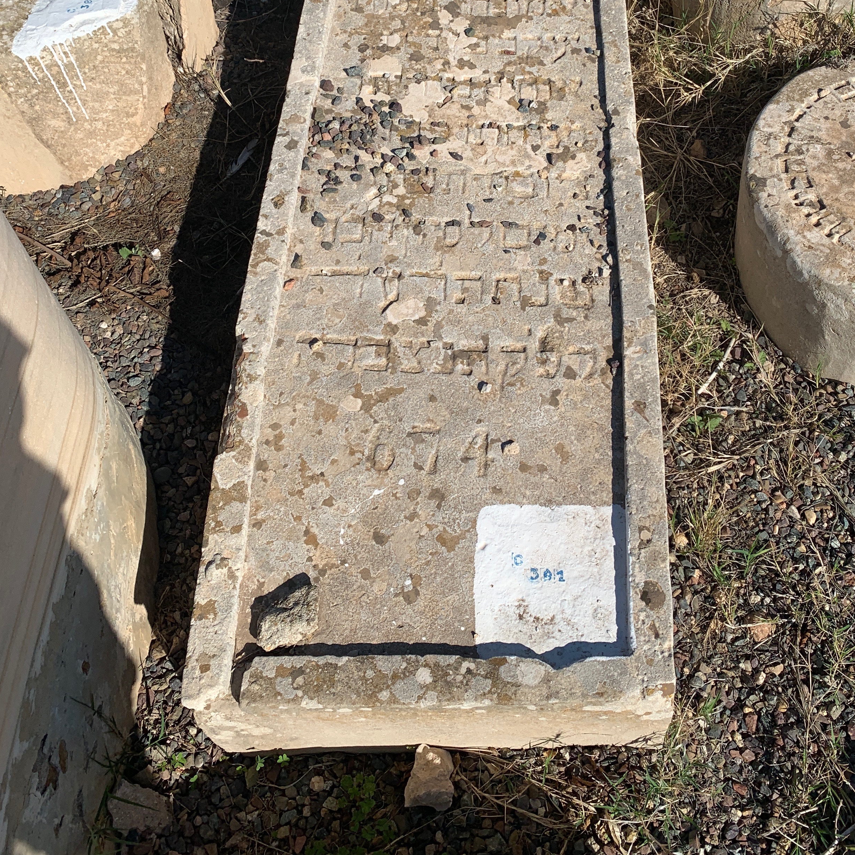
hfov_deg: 43.6
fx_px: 1062
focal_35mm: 38
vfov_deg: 42.4
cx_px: 512
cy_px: 203
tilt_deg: -47.9
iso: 25
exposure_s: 1/3937
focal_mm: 4.25
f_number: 1.8
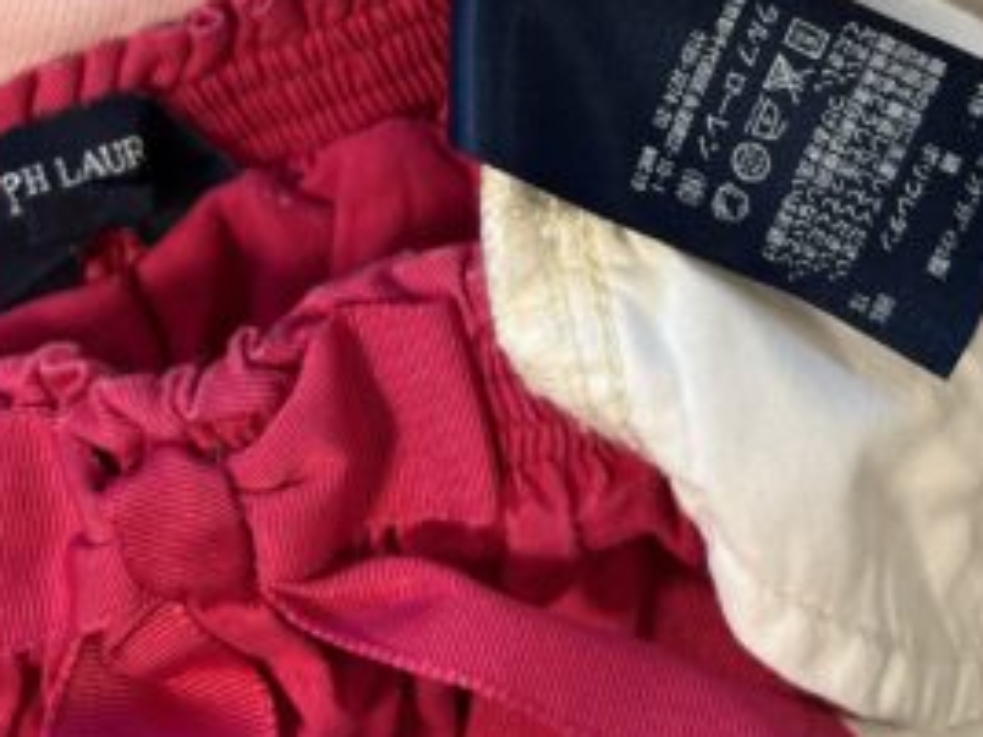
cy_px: -288
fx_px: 1647
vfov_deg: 22.0
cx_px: 541
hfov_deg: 33.2
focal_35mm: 58
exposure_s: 1/120
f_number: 1.5
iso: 125
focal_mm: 5.7
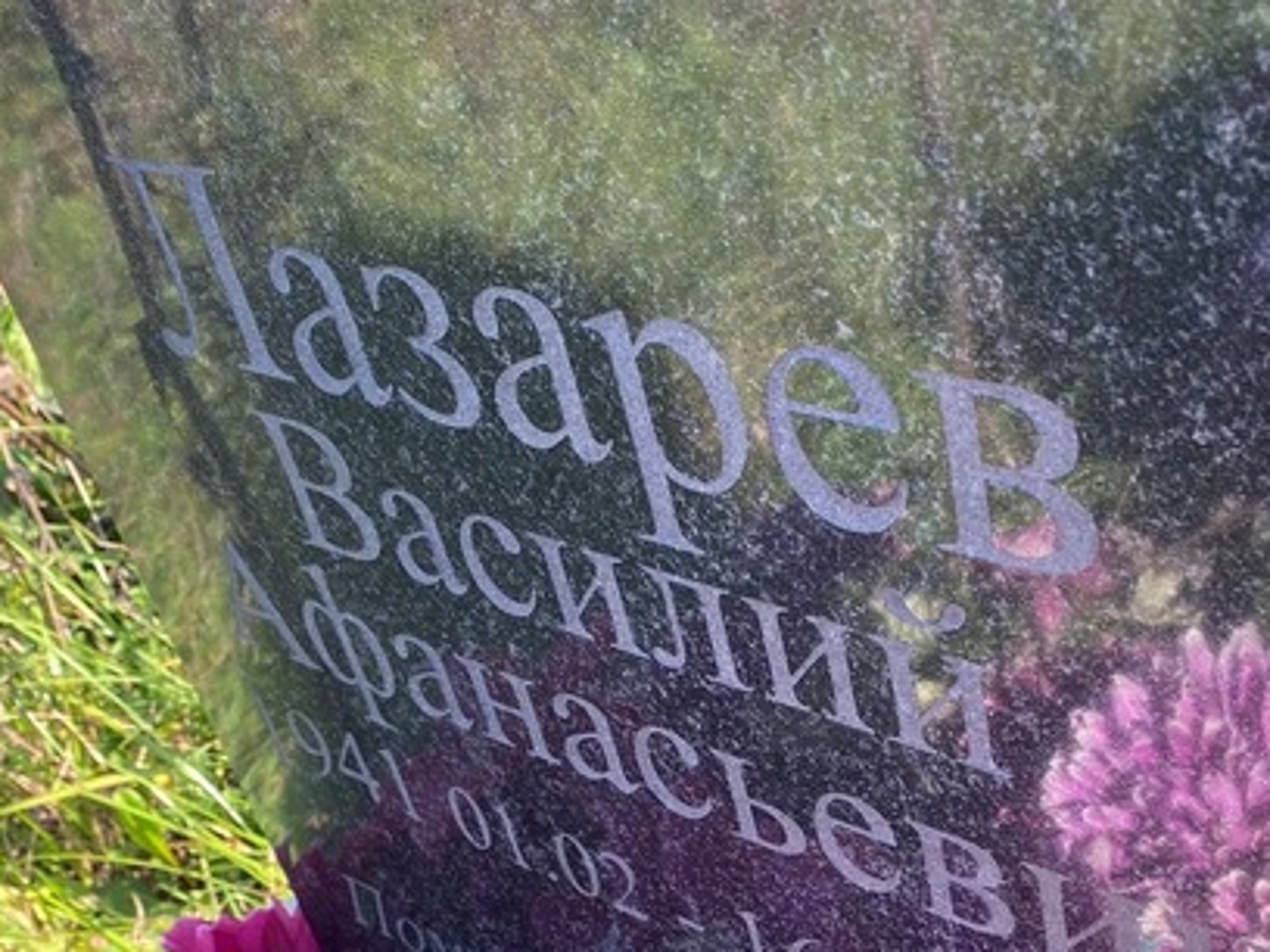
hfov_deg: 37.3
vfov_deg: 27.5
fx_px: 1871
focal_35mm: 51
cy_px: 856
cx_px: 784
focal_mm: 4.25
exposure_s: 1/213
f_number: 1.8
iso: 32
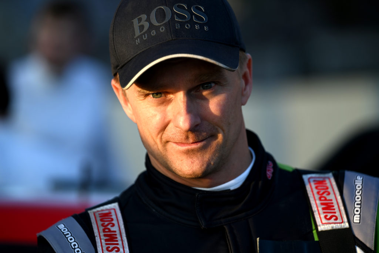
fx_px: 2000
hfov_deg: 10.8
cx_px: 190
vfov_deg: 7.2
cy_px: 126
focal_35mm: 190
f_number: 3.5
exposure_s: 1/640
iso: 160
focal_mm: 190
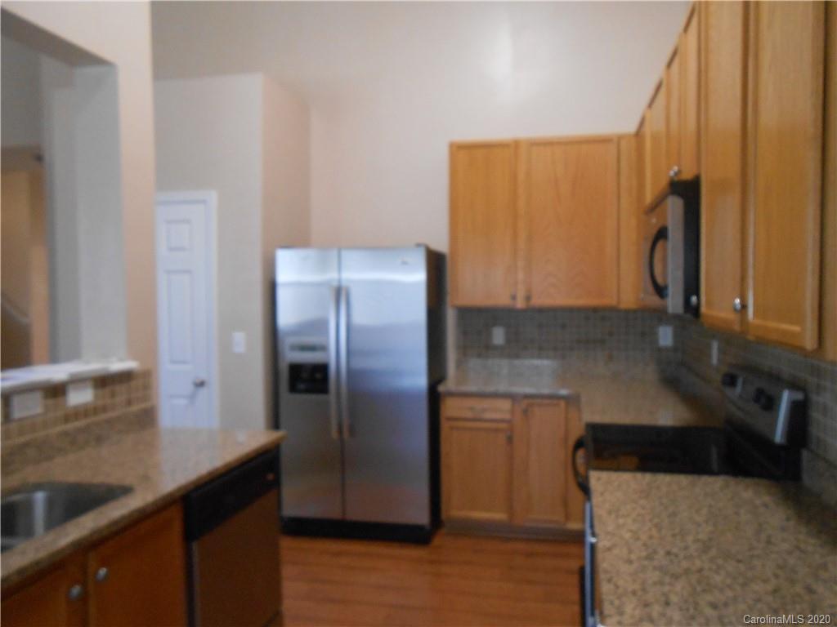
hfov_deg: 67.3
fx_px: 629
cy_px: 314
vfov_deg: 53.1
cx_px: 418
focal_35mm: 26
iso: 400
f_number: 3.5
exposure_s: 1/30
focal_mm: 4.6
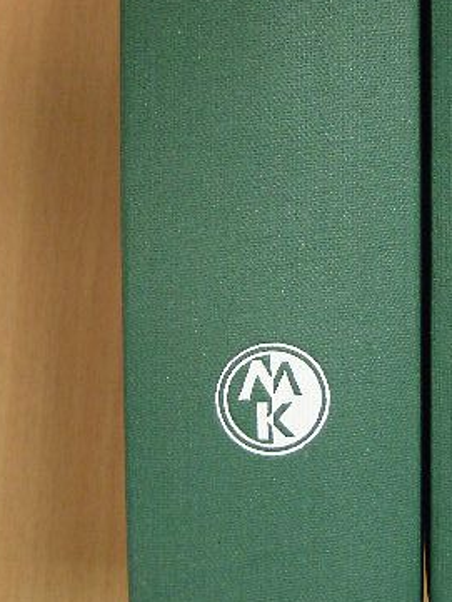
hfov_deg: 11.9
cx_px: 354
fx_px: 2158
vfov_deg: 15.7
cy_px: 90
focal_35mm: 124
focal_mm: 11.7
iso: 200
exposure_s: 1/9.9
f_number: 3.5
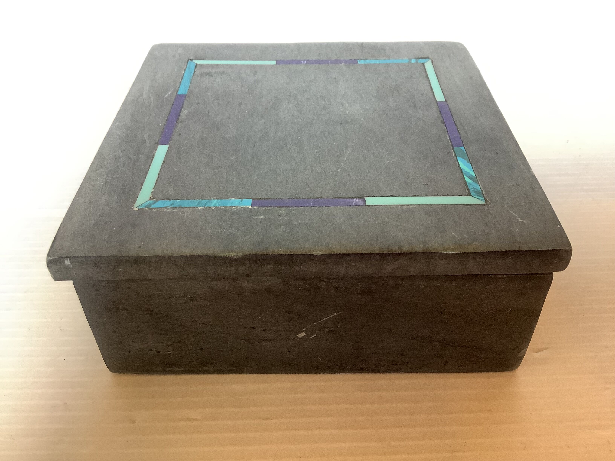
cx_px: 308
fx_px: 551
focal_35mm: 31
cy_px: 230
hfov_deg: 58.4
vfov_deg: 45.4
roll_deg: +0.3
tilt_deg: -40.2
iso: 320
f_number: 2.4
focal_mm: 3.3
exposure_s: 1/25
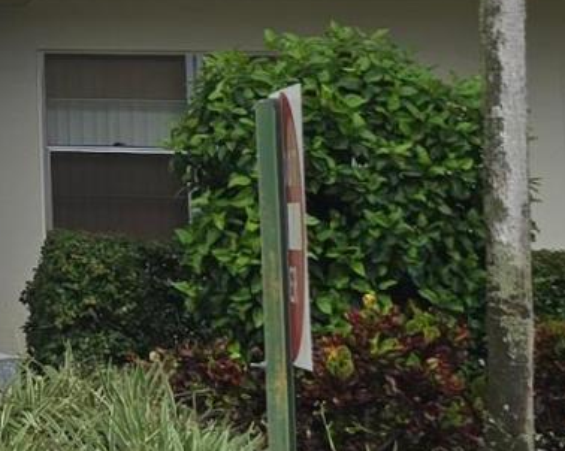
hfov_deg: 9.4
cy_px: -248
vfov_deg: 8.8
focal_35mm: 171
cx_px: -1004
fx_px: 2858
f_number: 1.7
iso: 12
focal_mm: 6.3
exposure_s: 1/346
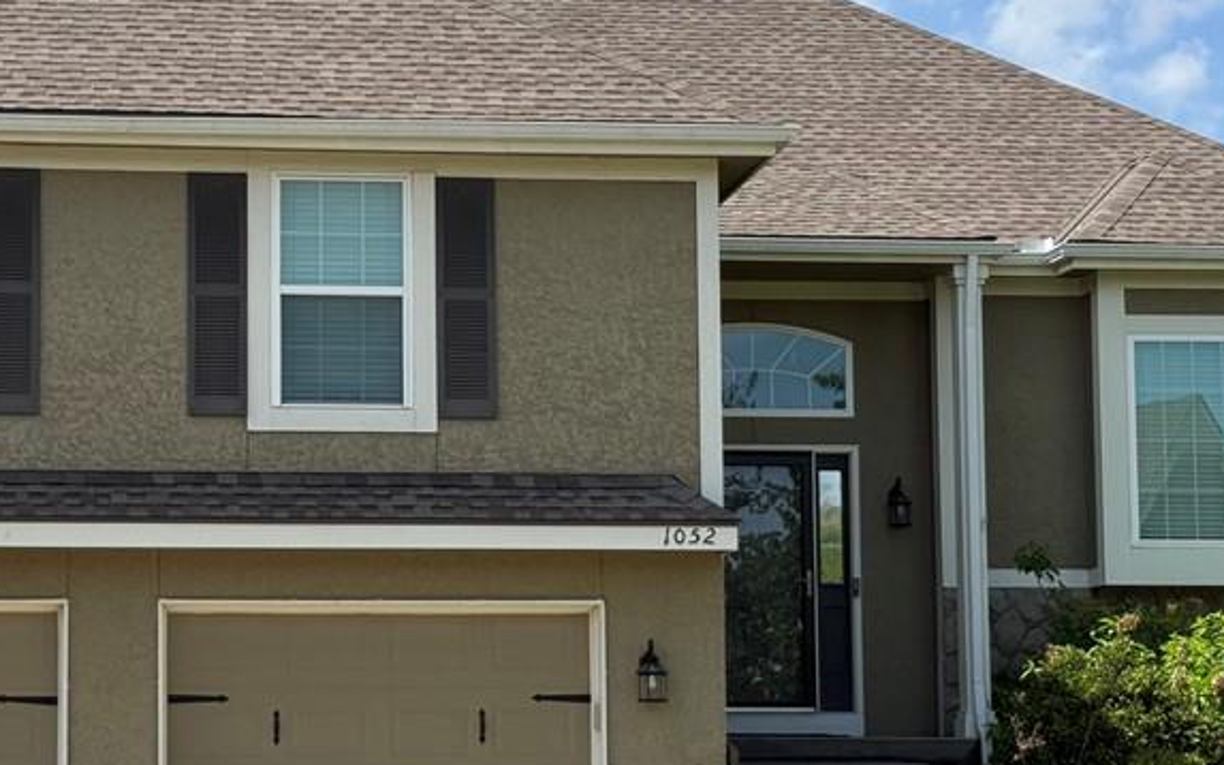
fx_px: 3035
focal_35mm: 91
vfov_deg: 14.3
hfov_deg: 22.7
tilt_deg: +6.0
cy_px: 472
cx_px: 399
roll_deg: +0.0
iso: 80
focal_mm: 6.76
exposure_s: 1/4587
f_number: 1.78
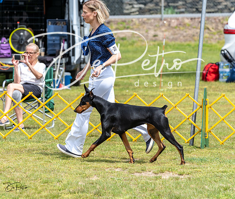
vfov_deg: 5.8
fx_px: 1971
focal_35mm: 277
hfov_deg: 6.8
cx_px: 84
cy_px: 75
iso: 100
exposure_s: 1/640
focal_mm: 159
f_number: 4.5
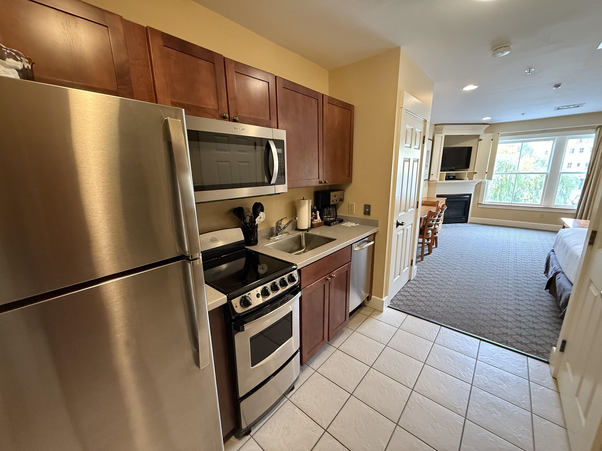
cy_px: 226
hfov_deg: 102.1
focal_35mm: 14
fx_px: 243
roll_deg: +1.0
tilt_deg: -12.9
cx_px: 301
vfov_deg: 85.7
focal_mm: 2.22
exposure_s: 1/60
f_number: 2.2
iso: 800
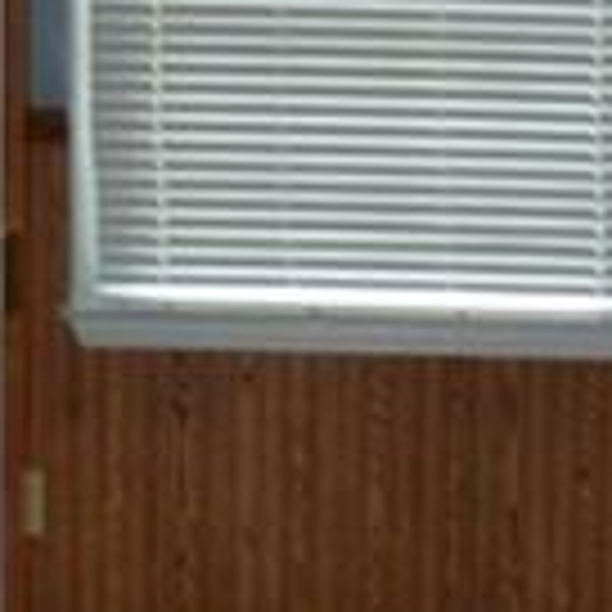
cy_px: 760
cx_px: 518
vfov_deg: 10.0
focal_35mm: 172
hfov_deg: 10.1
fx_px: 3440
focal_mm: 18
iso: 1400
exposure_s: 1/60
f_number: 3.5
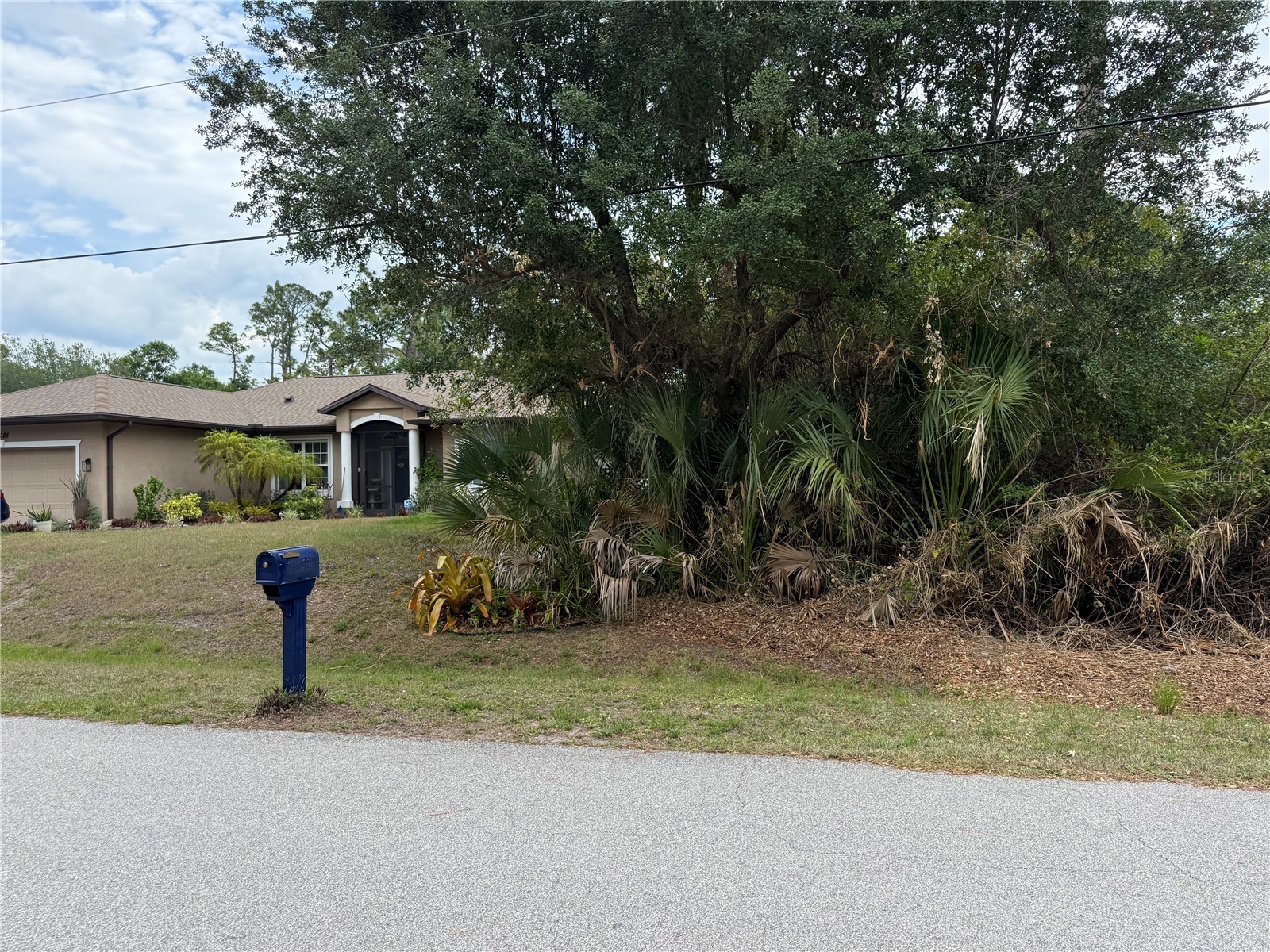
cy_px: 476
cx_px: 635
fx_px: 881
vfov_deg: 56.8
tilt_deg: +3.5
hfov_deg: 71.6
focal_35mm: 24
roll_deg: -2.5
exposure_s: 1/2232
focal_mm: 6.76
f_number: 1.78
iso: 100
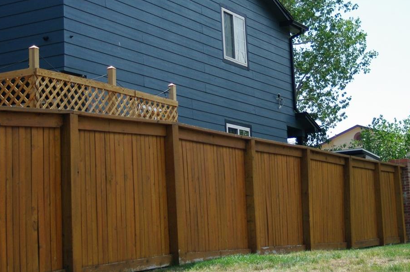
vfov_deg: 18.3
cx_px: 225
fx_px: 842
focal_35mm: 74
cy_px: 100
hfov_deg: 27.4
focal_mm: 28
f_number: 3.5
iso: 400
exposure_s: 1/3000
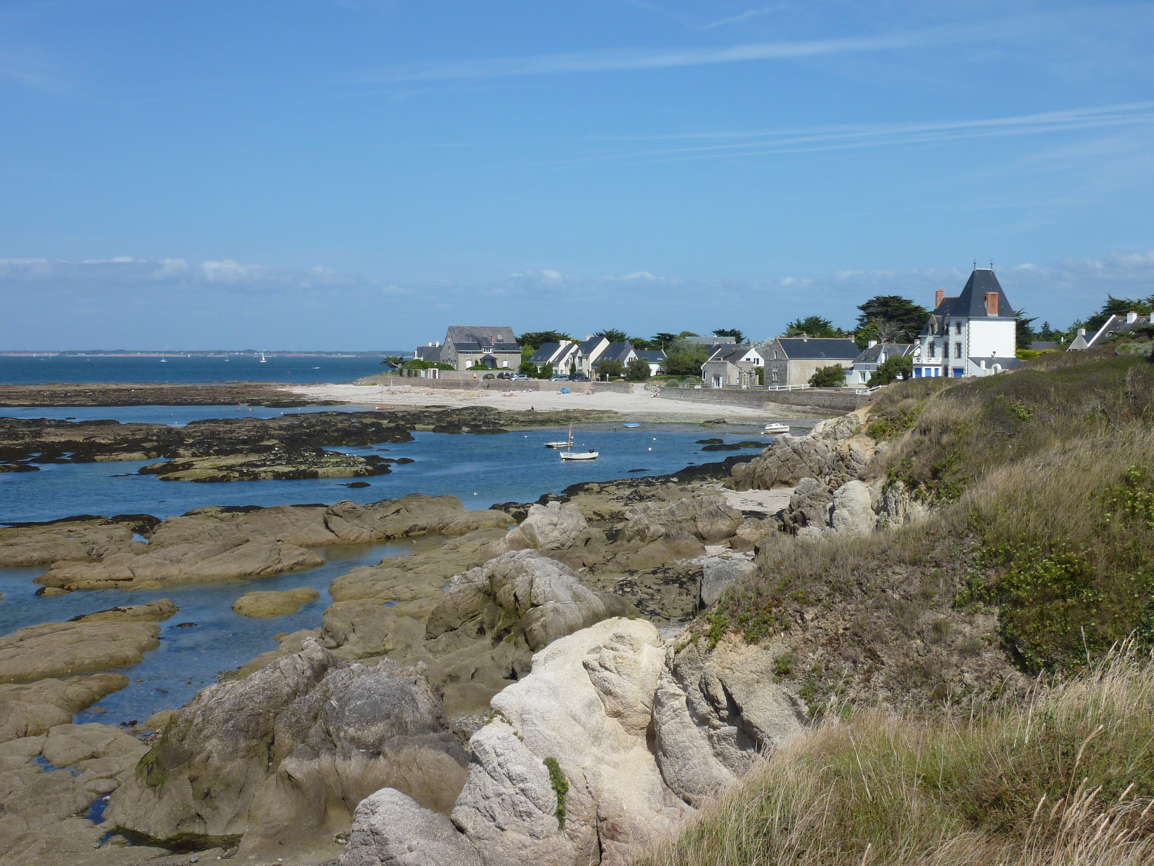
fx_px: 1600
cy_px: 433
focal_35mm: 48
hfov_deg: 39.7
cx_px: 577
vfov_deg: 30.3
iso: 80
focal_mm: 7.9
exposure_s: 1/500
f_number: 5.6
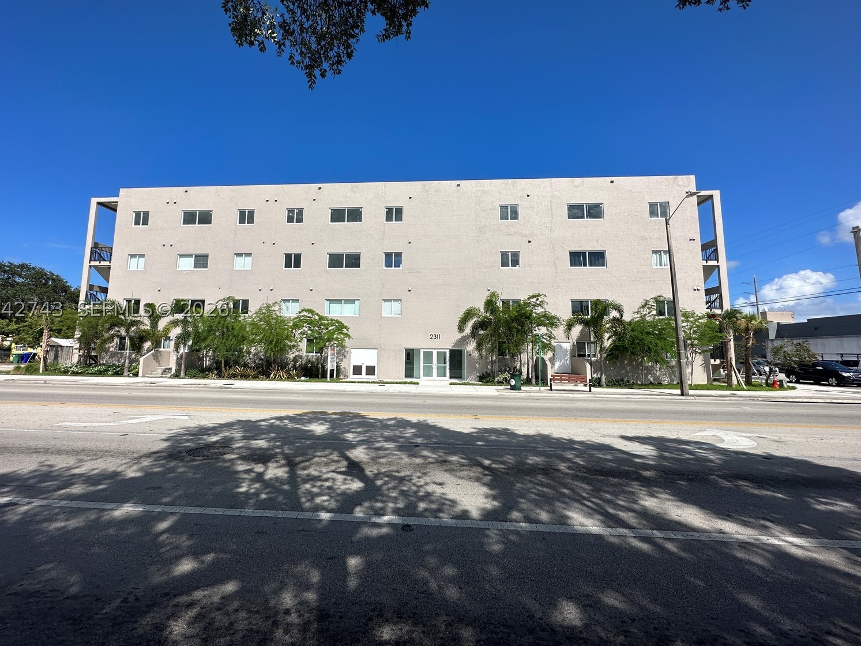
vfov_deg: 81.7
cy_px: 309
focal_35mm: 15
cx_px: 406
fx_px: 373
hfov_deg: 98.1
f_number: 2.2
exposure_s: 1/5051
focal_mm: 2.22
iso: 50
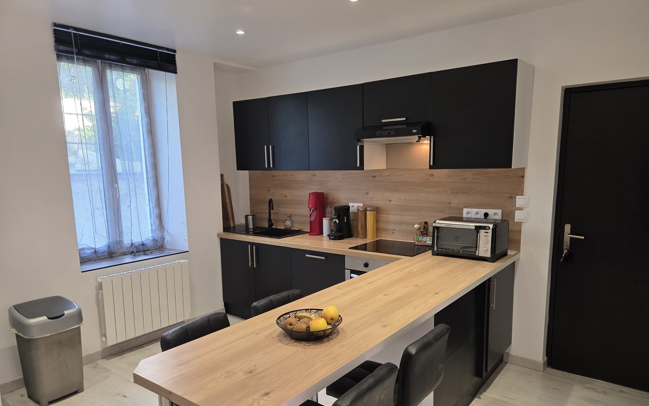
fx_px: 442
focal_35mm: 25
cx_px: 332
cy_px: 237
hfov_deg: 72.5
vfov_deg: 49.1
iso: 125
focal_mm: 5.4
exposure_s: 1/100
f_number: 1.8
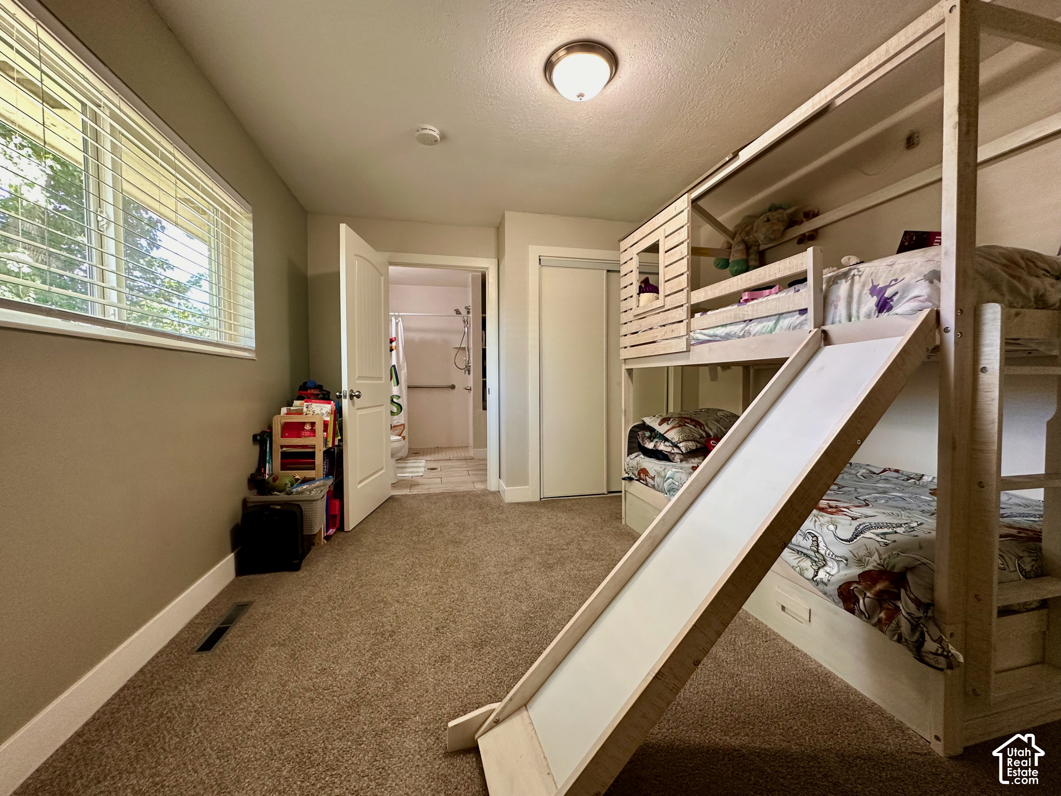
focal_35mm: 14
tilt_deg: -2.1
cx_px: 530
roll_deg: +0.2
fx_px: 429
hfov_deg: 102.1
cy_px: 398
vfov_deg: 85.7
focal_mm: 2.22
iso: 200
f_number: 2.2
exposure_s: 1/60
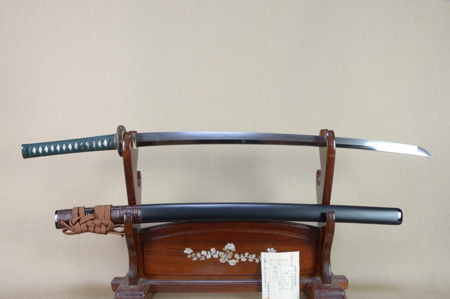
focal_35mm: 30
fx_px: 375
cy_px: 150
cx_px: 225
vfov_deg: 43.5
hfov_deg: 62.0
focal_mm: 20
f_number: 11
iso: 400
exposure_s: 1/2
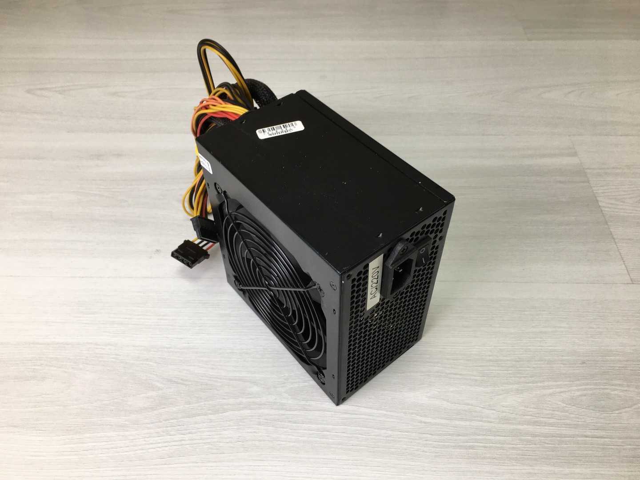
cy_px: 240
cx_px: 320
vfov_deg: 48.2
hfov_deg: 61.7
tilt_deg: -48.7
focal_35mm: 29
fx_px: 536
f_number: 2.2
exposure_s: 1/50
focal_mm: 4.15
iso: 25
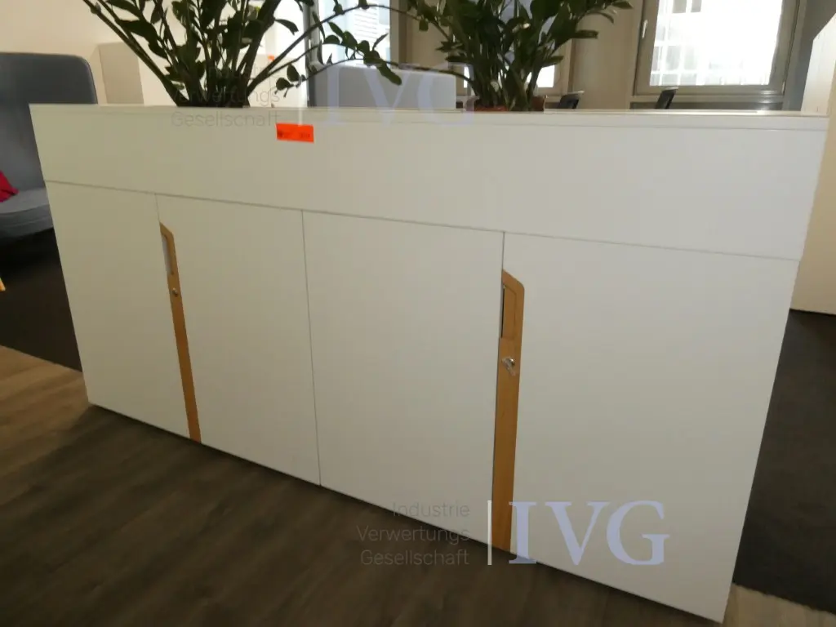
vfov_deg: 56.8
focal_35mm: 24
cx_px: 418
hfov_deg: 71.6
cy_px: 314
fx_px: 580
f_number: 3.3
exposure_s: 1/60
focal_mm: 4.3
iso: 400
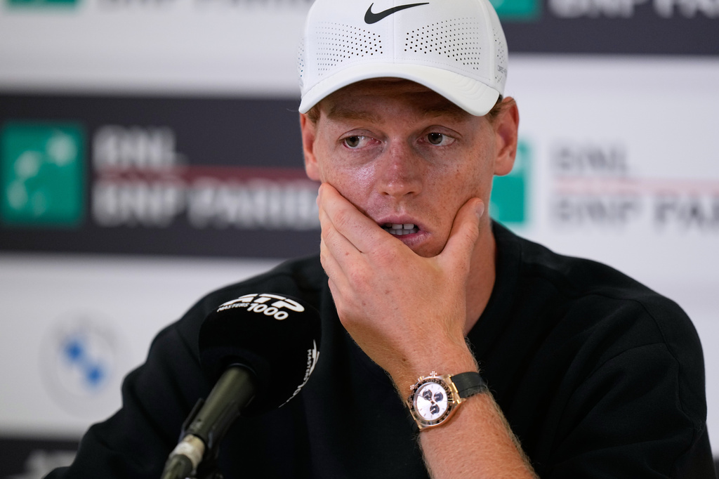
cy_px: 240
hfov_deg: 5.2
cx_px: 360
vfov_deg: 3.4
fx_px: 7986
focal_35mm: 400
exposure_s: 1/400
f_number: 2.8
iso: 2000
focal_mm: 400
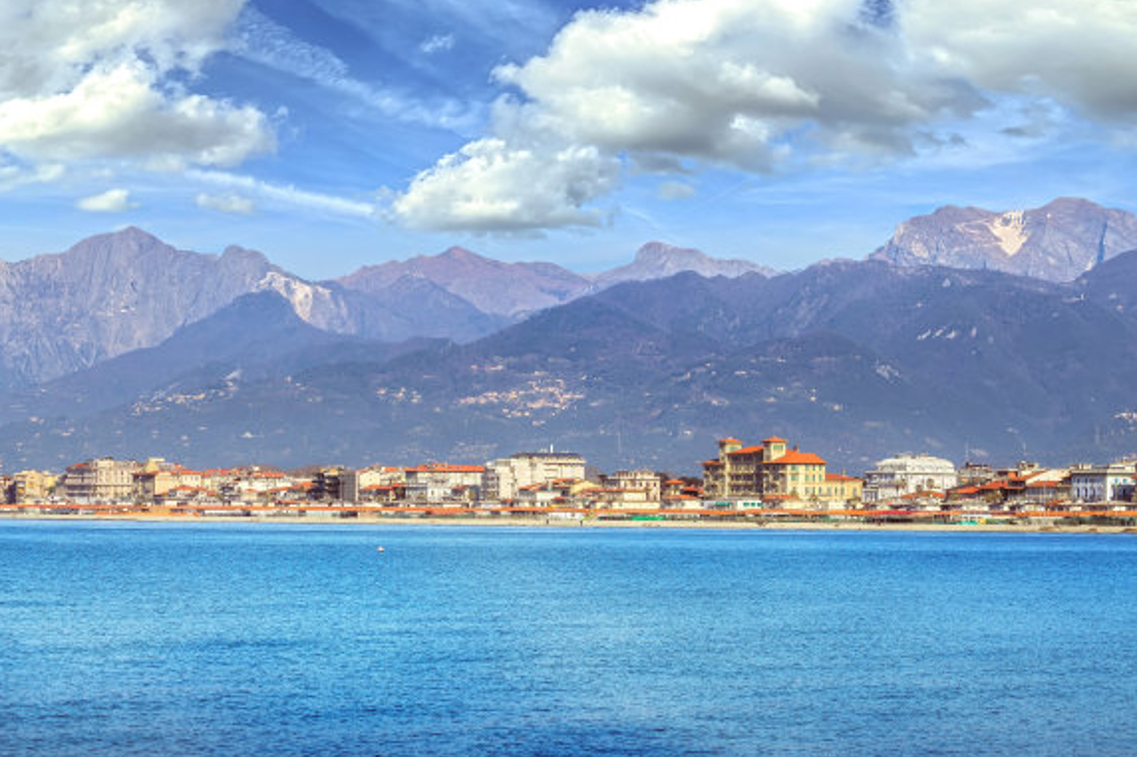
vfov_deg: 11.2
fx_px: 3852
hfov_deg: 16.8
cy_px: 364
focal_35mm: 122
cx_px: 586
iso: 50
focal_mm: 114
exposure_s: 1/400
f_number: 8
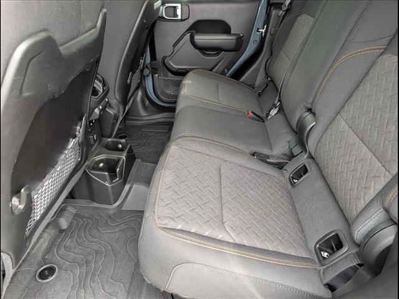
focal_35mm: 24
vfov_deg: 56.8
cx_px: 200
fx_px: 277
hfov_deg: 71.6
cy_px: 150
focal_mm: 6.9
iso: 1020
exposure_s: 1/833
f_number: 1.68
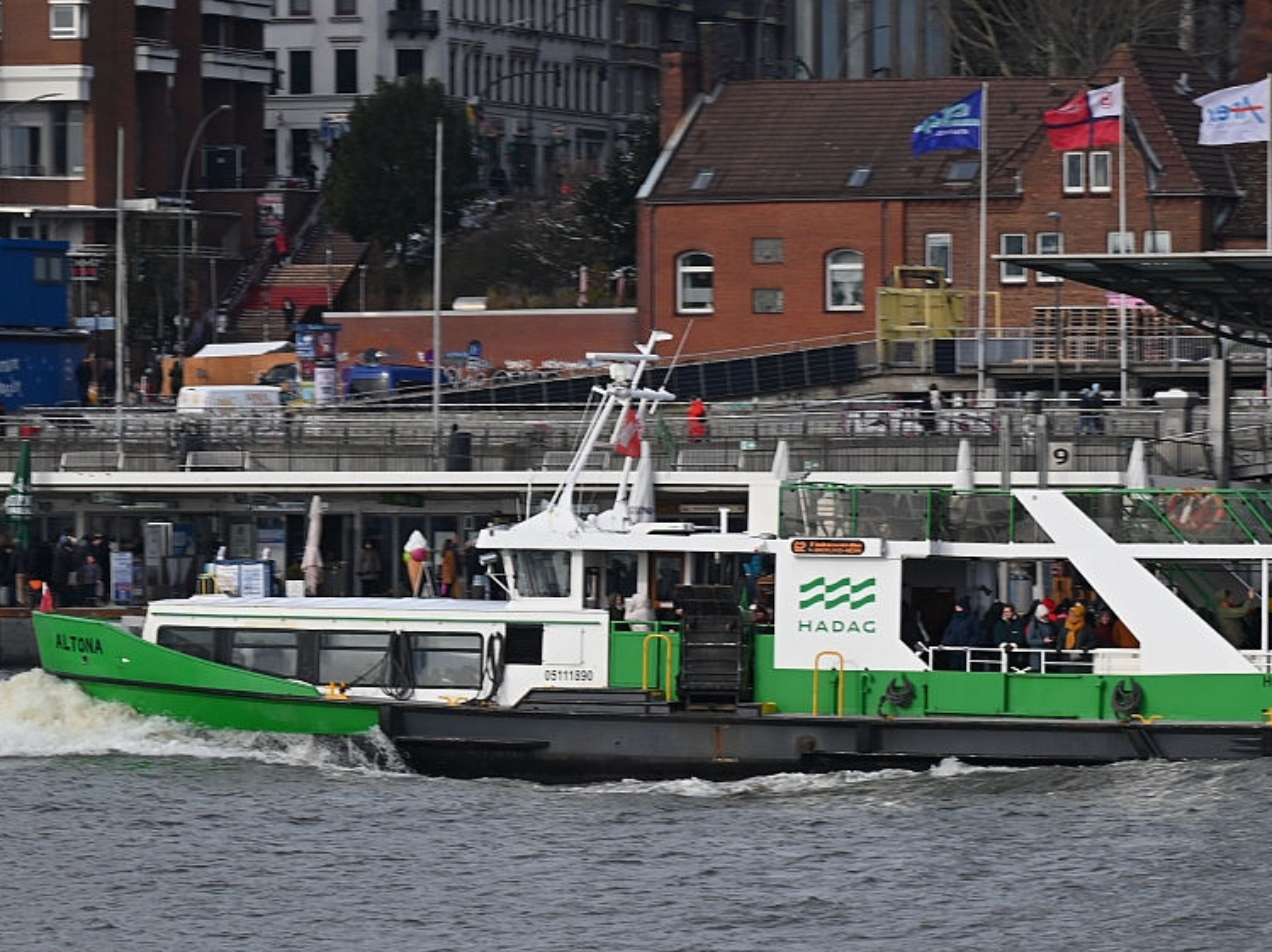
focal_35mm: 158
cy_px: 527
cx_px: 735
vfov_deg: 9.4
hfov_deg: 12.5
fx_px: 5803
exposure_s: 1/320
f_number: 6.3
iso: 100
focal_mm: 120
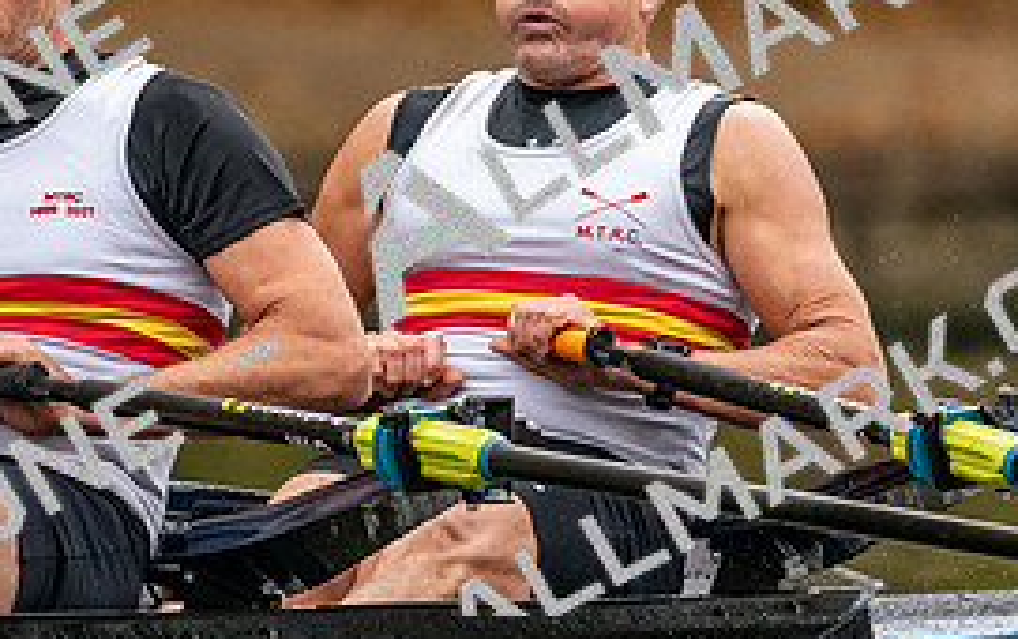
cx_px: 38
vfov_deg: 1.0
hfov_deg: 1.6
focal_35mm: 1307
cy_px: -26
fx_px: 36299
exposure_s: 1/2500
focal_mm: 400
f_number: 4.5
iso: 2800
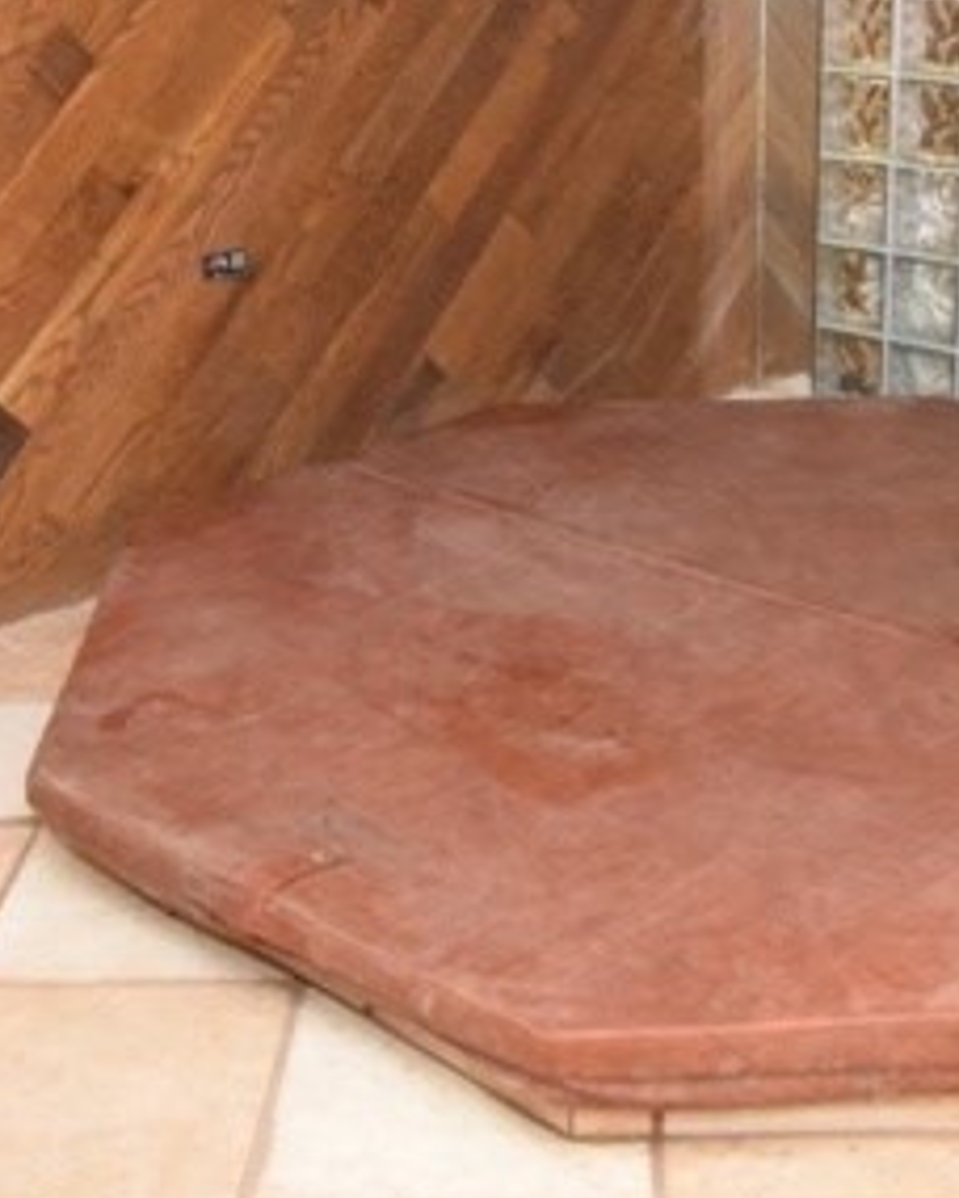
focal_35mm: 56
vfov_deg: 32.9
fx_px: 1976
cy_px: 267
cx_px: 564
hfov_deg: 27.2
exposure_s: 1/60
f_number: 4.8
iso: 3200
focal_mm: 11
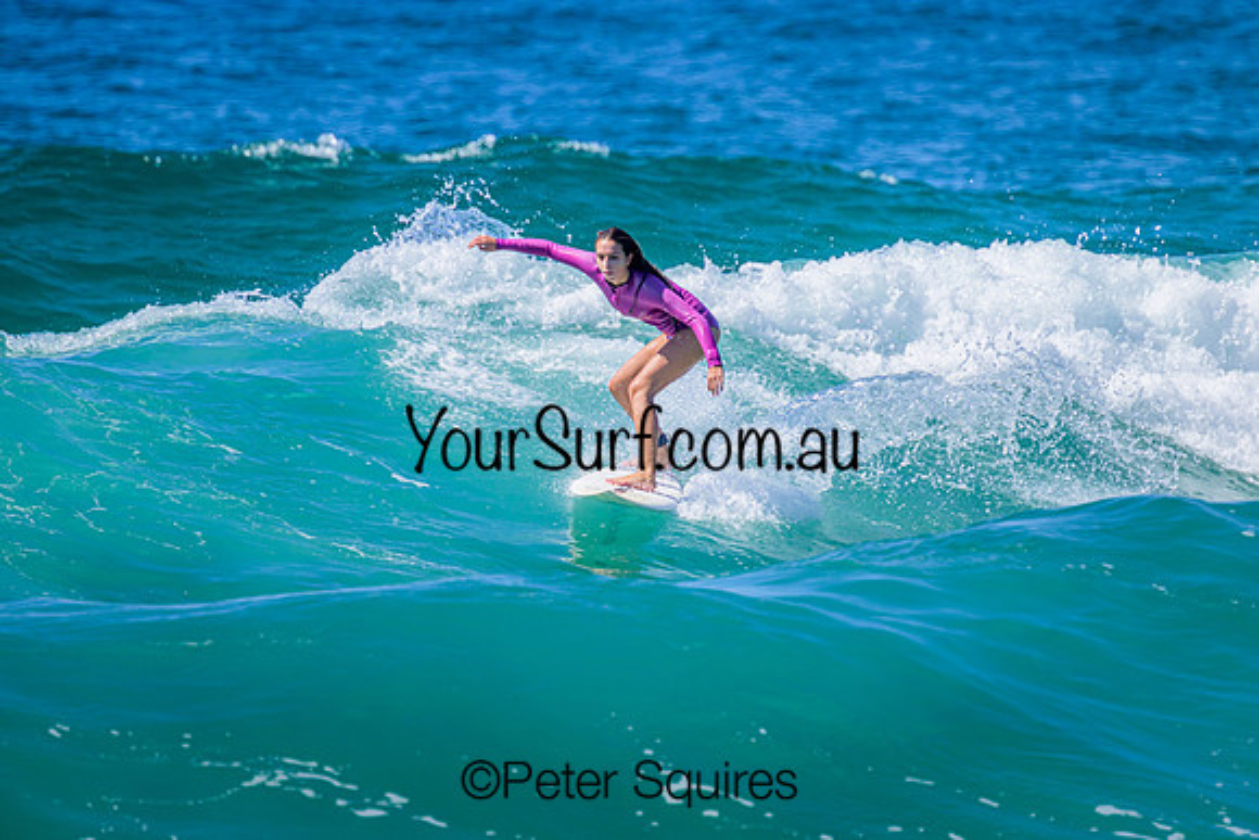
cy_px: 420
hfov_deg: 2.6
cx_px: 630
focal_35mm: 800
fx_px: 27983
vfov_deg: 1.7
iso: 720
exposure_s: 1/2000
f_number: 11
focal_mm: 800
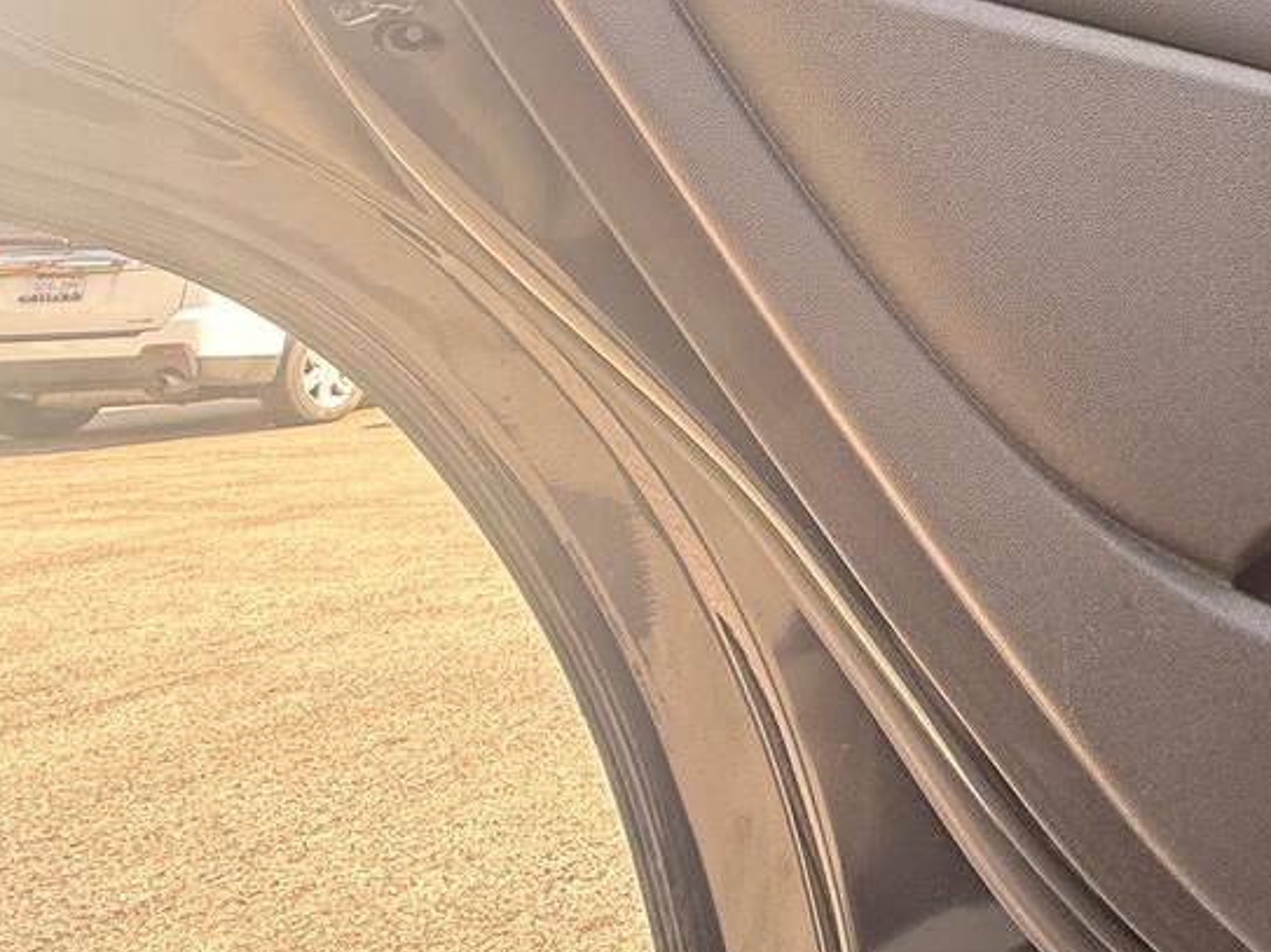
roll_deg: +1.5
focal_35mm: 33
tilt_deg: +1.8
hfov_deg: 42.1
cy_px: 220
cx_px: 1437
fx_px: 1211
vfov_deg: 41.5
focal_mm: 2.22
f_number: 2.2
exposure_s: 1/99
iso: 80
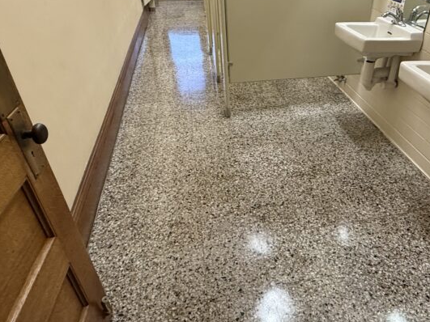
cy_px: 143
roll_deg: -1.6
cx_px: 270
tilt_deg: -31.4
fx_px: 335
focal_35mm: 27
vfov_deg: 51.2
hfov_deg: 64.3
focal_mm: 2.22
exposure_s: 1/60
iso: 250
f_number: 2.2
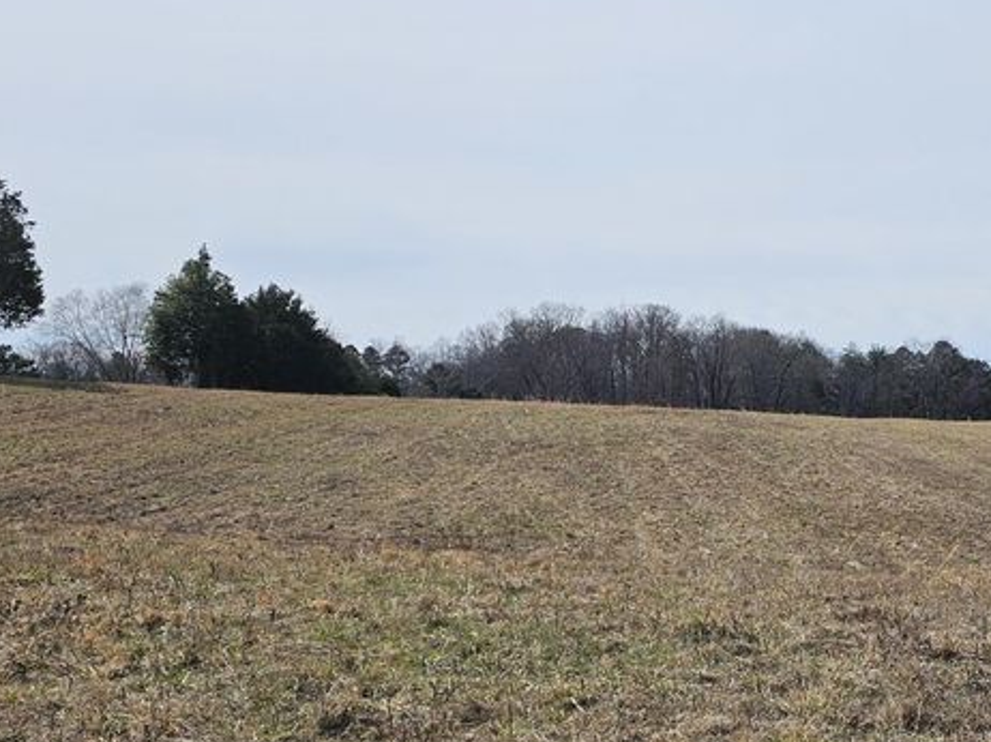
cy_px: 495
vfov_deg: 28.3
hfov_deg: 35.8
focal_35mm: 51
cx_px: 841
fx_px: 1459
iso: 12
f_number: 1.7
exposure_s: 1/2000
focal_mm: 6.3
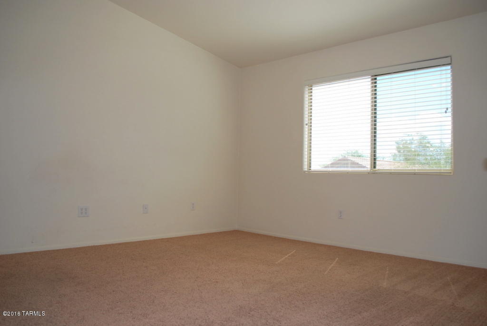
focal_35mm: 27
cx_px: 244
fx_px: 366
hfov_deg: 67.3
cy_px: 163
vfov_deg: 48.0
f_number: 3.5
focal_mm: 18
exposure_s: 1/200
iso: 100
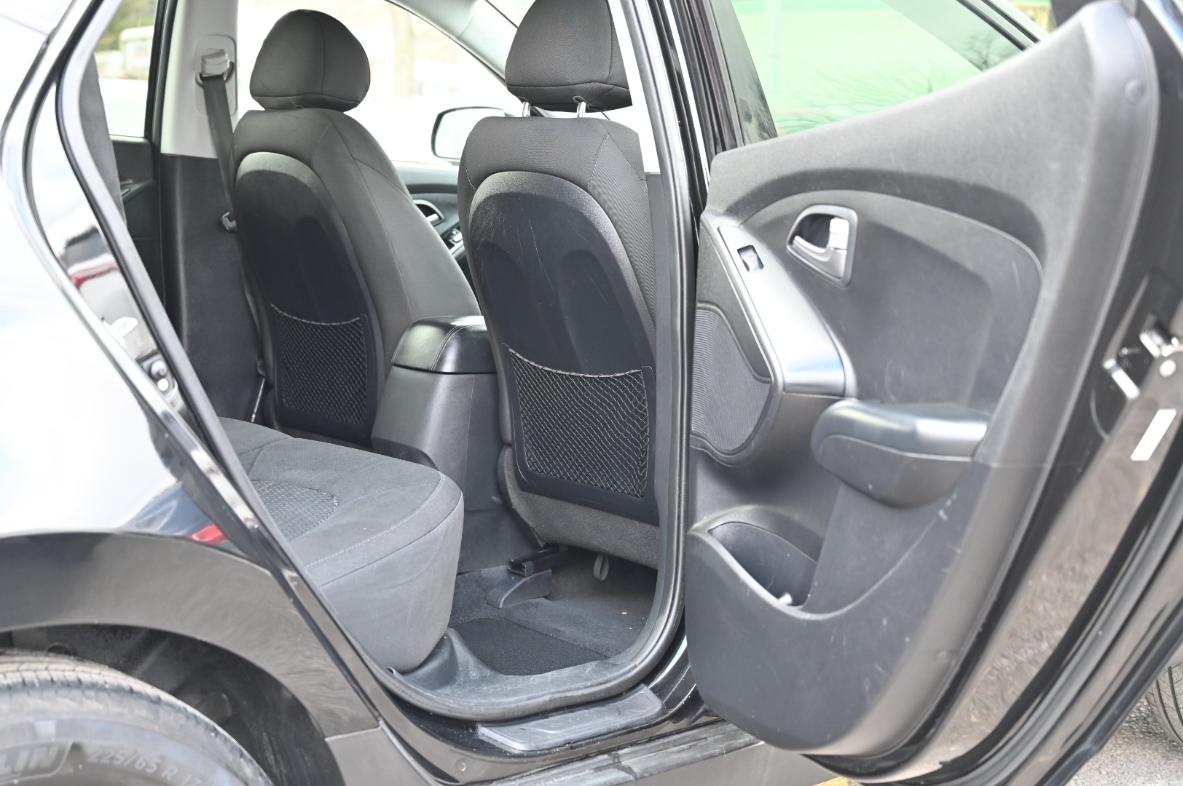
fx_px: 1576
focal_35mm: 48
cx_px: 592
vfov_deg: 28.0
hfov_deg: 41.1
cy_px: 393
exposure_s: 1/125
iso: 1000
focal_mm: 48
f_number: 4
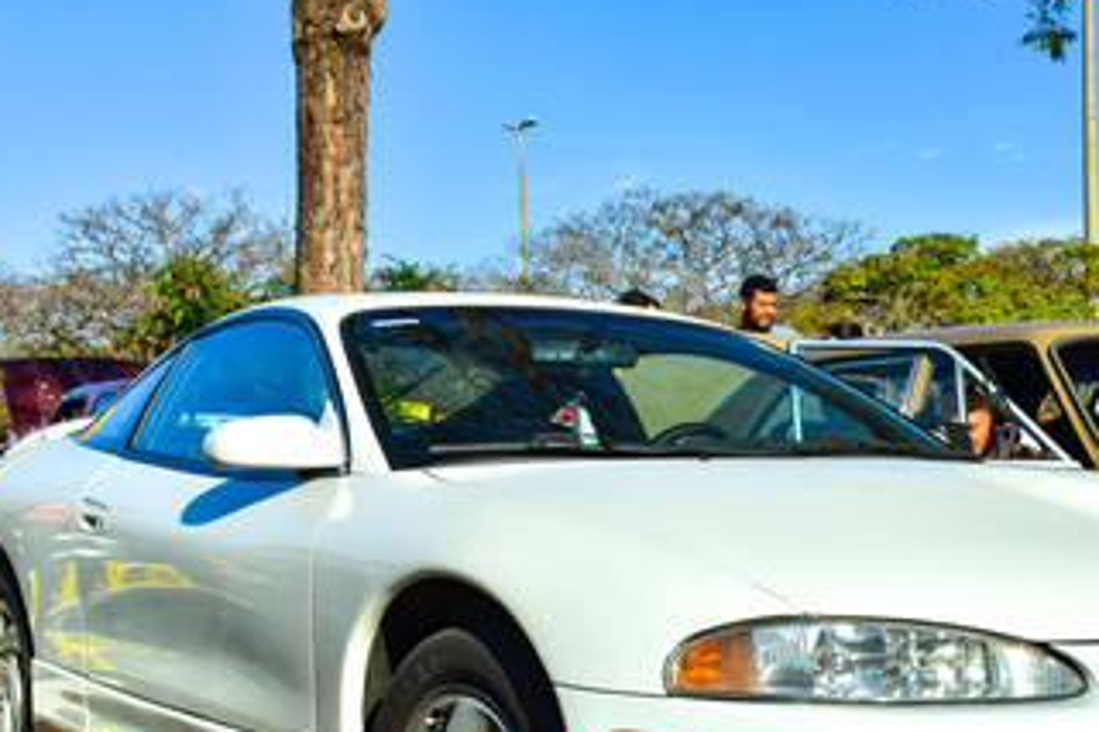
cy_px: 528
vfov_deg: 22.1
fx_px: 1861
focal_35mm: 61
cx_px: 701
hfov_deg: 32.7
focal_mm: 26
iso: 200
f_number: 10
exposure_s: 1/200
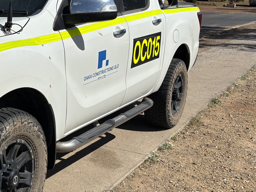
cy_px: 86
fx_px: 444
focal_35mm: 60
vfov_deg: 24.4
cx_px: -7
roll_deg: -1.6
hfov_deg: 29.7
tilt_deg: -13.1
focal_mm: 5.96
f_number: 1.6
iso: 50
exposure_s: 1/7194
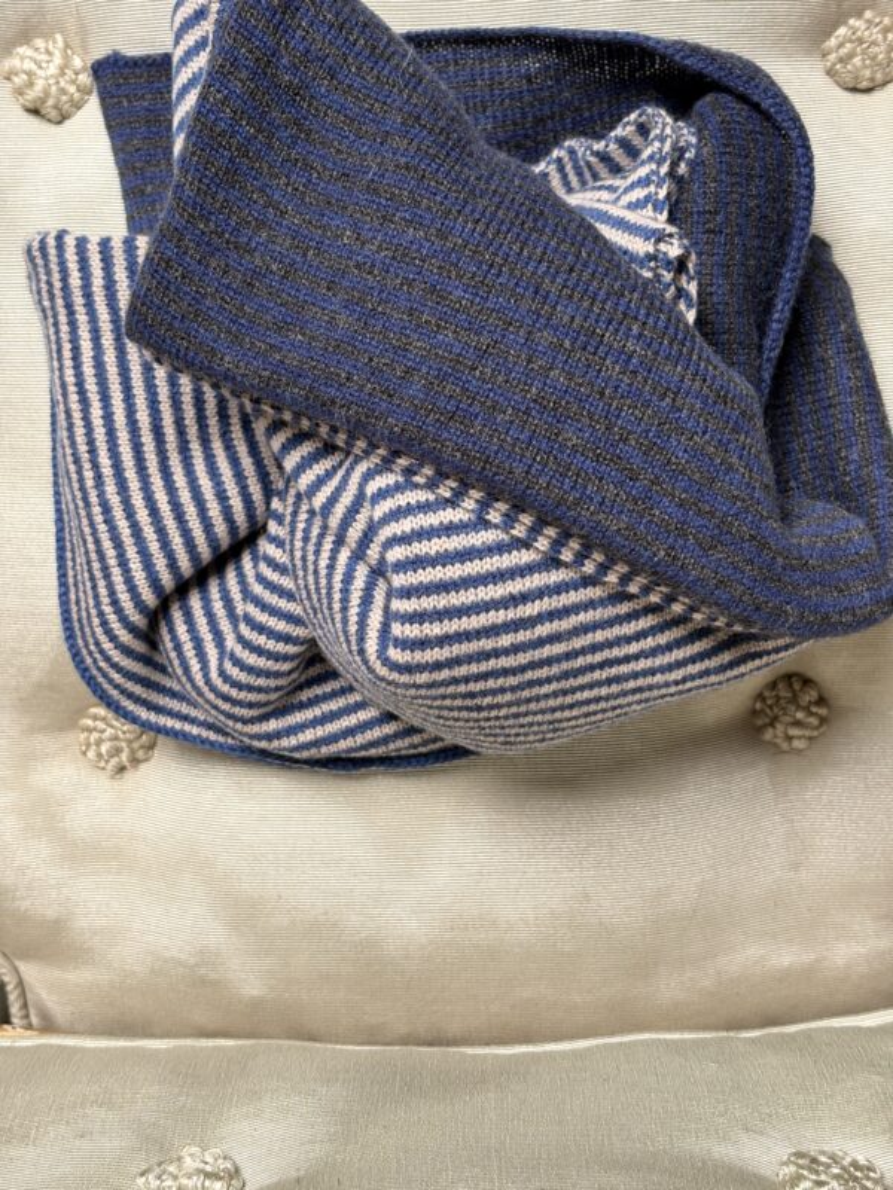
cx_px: 446
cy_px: 595
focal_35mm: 52
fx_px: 1789
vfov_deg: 36.8
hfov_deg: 28.0
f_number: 1.6
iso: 50
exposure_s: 1/62
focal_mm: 5.96
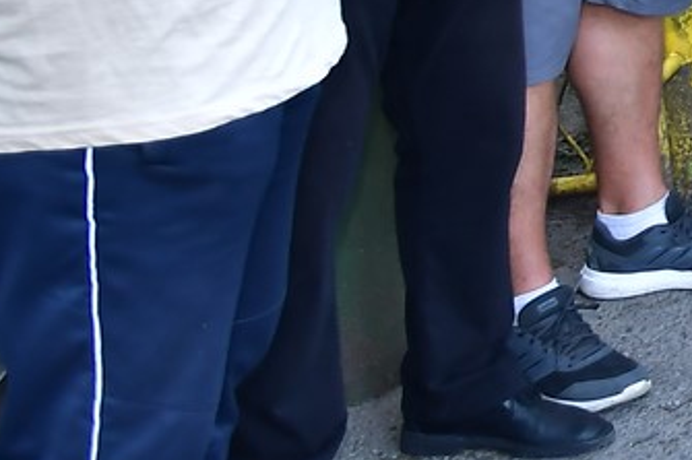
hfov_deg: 12.3
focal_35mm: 129
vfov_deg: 10.1
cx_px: 1694
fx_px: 2478
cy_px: -326
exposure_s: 1/125
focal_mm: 16
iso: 250
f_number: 3.5
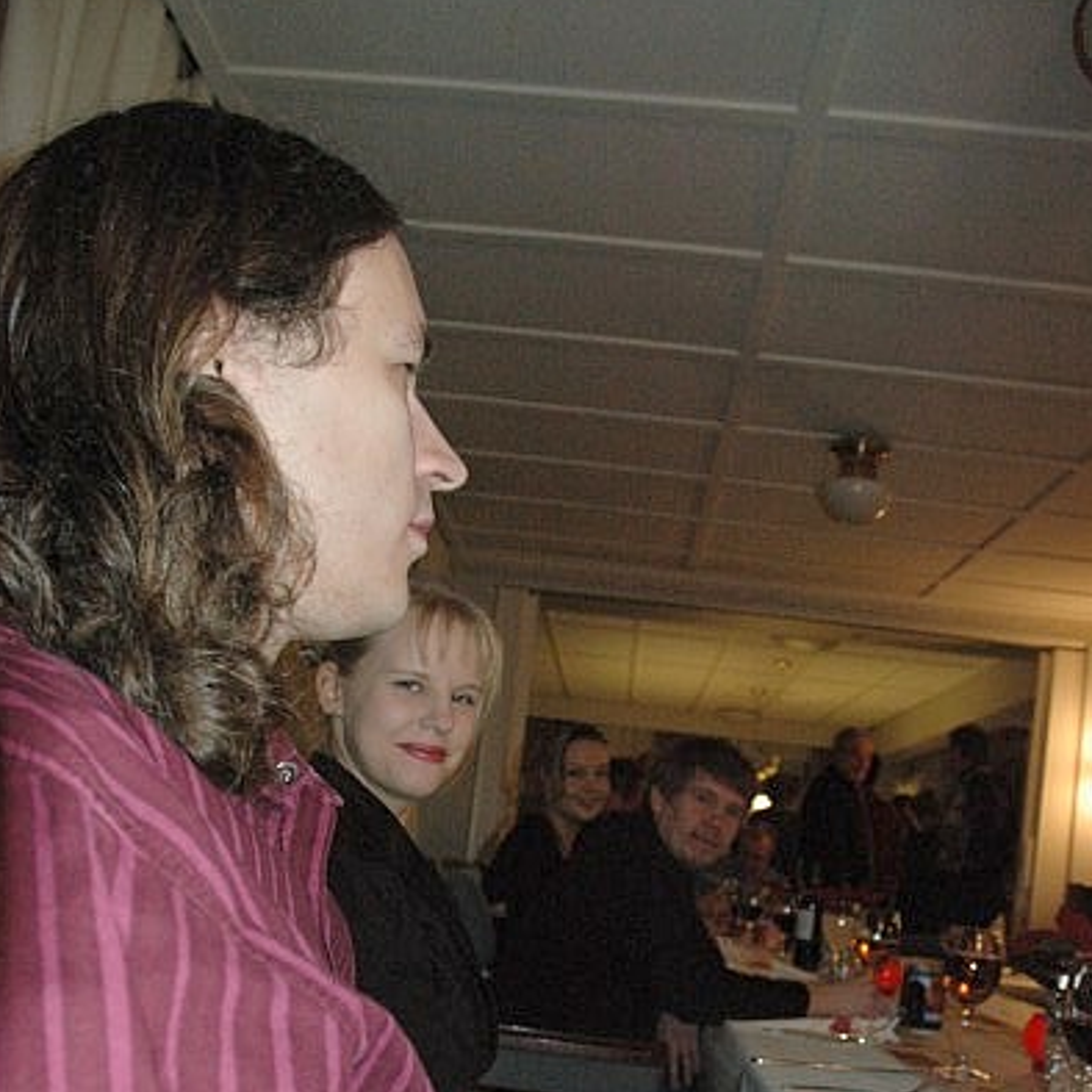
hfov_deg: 47.2
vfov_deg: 46.3
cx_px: 540
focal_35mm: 35
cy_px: 754
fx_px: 1249
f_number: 5
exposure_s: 1/60
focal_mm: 18
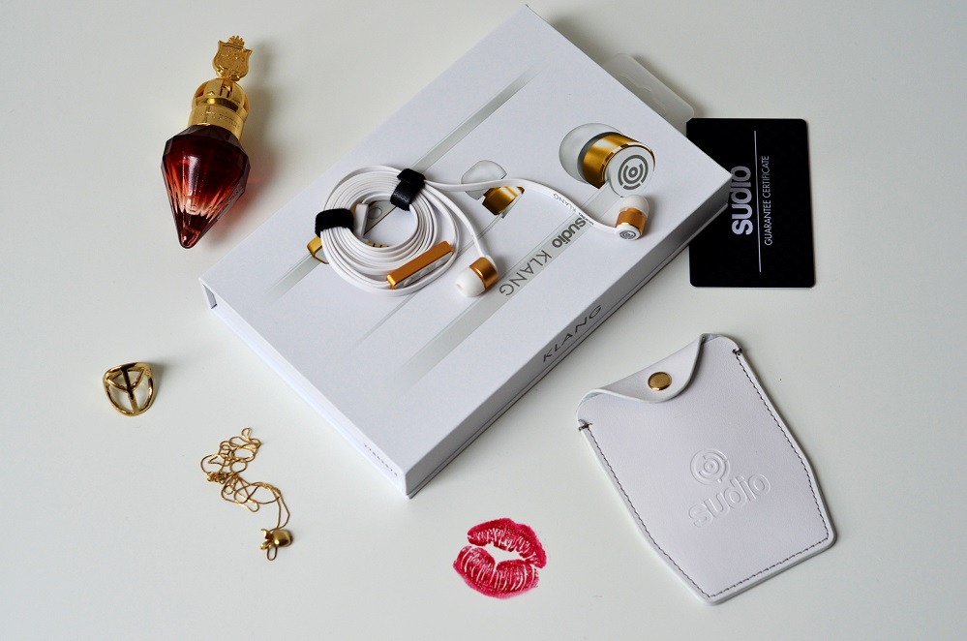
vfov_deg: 18.1
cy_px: 320
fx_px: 2011
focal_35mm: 75
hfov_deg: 27.0
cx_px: 484
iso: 400
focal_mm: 50
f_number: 5
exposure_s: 1/60
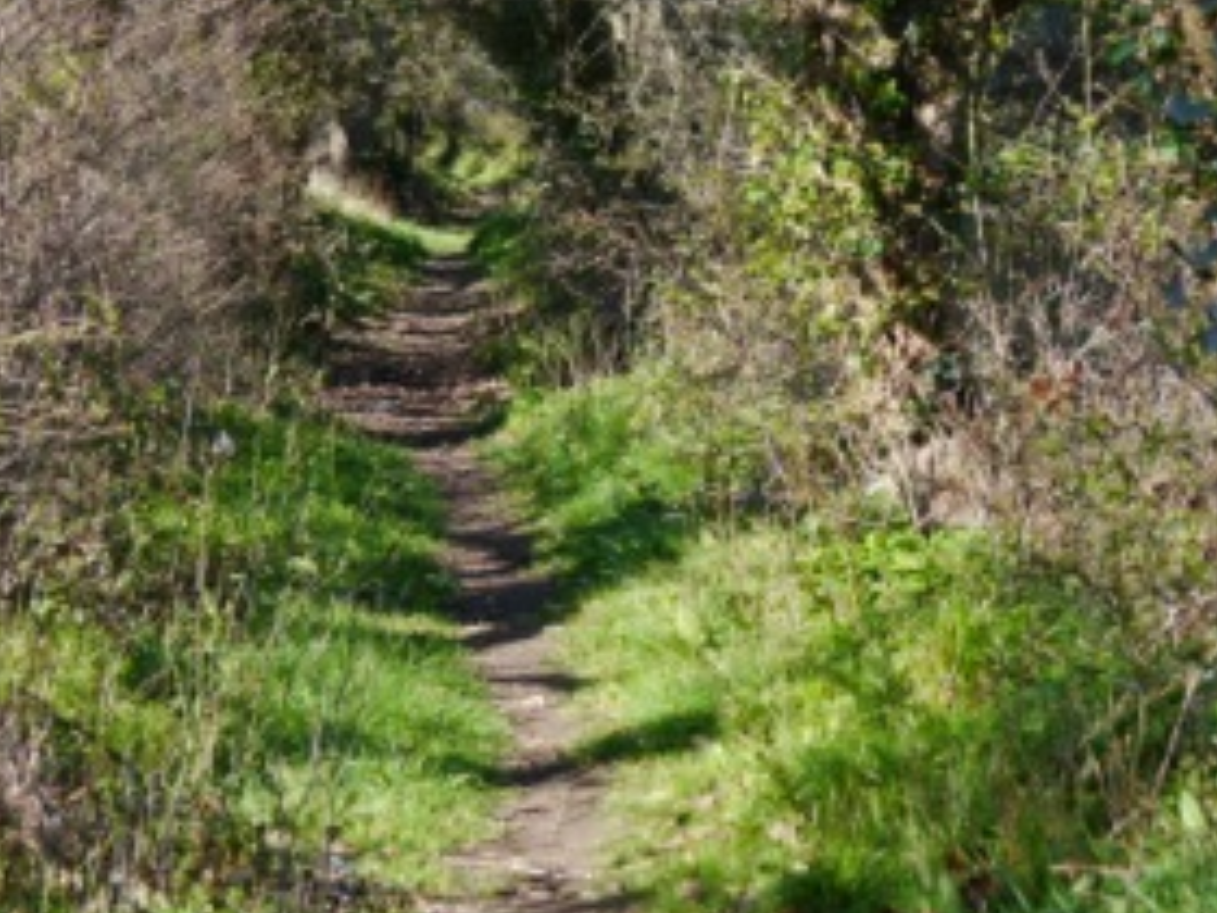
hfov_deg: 17.3
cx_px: 504
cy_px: 291
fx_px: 4008
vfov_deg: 13.0
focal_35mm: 114
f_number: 6.3
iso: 160
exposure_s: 1/125
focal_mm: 37
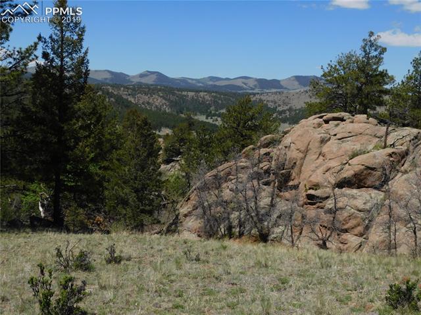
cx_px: 210
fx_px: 547
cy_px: 158
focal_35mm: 45
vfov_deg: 32.1
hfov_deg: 42.1
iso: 125
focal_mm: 8
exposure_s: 1/500
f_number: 7.4
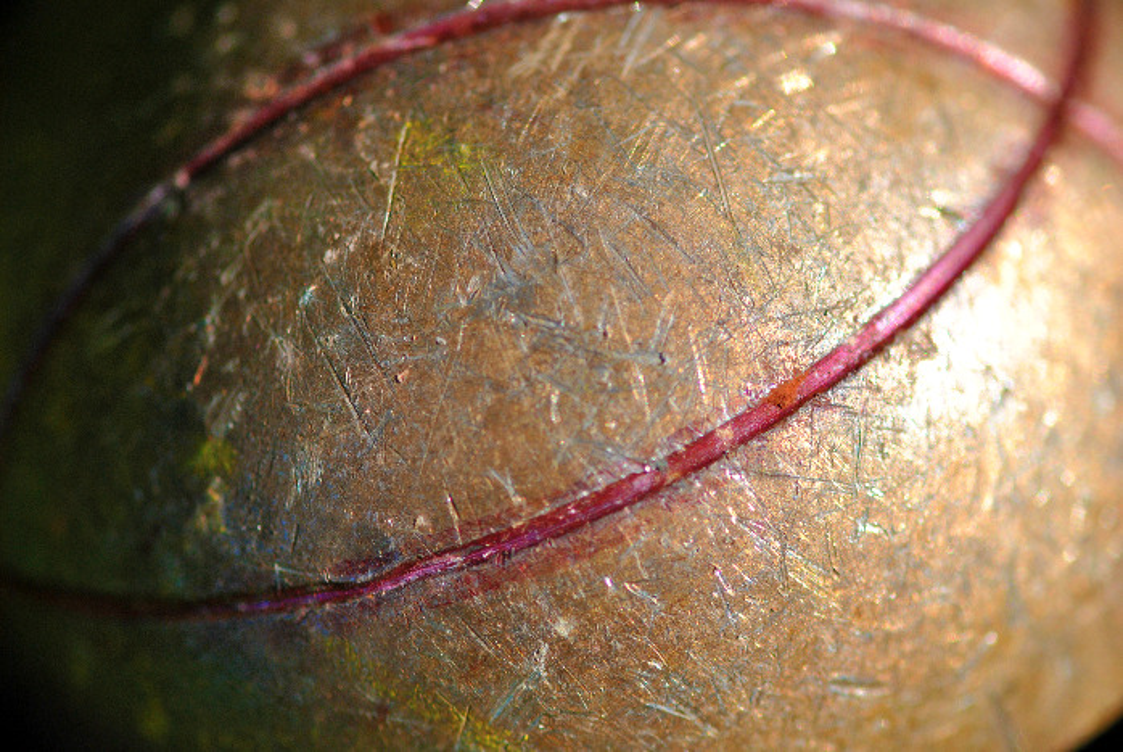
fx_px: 4918
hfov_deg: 13.0
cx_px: 562
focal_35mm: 158
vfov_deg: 8.7
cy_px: 376
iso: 320
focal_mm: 105
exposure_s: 1/4000
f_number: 3.5
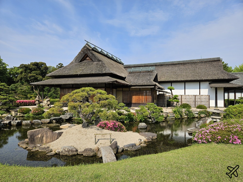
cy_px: 91
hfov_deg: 73.9
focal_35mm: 23
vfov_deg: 58.9
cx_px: 122
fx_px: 161
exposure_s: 1/2436
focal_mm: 5.4
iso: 25
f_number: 1.8
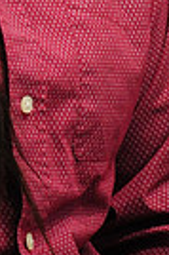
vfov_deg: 4.5
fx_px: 3212
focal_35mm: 455
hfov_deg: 3.0
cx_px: -138
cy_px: -285
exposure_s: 1/125
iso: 1250
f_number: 4
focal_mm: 70
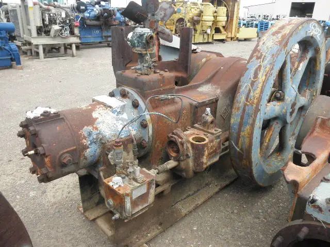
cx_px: 165
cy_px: 124
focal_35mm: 28
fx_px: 267
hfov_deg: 63.4
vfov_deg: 49.7
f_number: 3
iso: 64
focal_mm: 5
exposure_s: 1/250
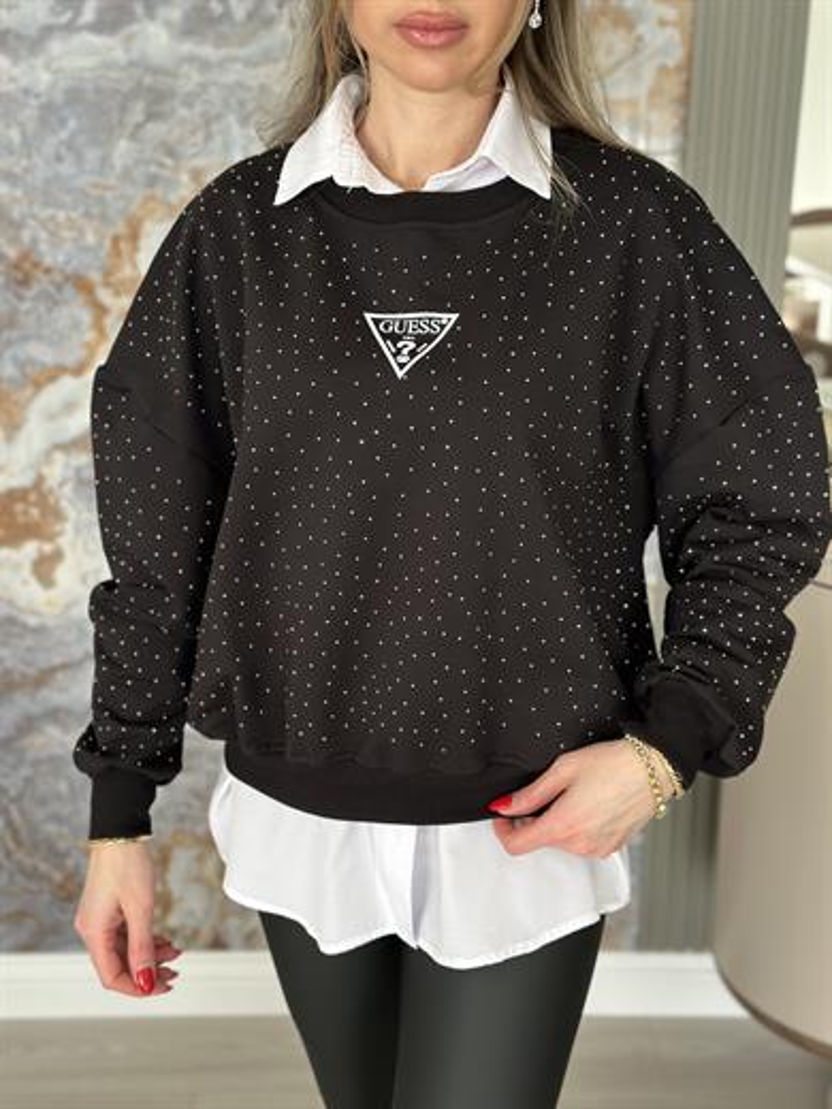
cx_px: 416
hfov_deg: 30.3
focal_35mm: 48
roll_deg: -0.1
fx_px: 1538
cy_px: 554
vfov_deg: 39.7
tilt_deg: -18.4
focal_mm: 6.86
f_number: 1.78
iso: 100
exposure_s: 1/121
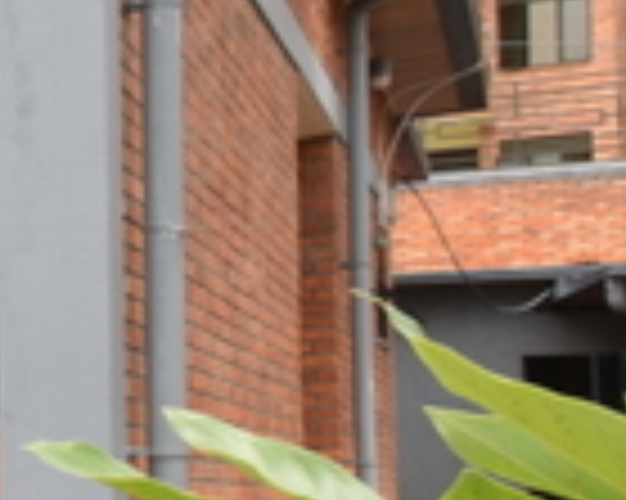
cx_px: -1135
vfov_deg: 17.5
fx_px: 1611
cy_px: 378
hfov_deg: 12.4
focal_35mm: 87
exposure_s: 1/180
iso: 100
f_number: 8
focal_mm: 10
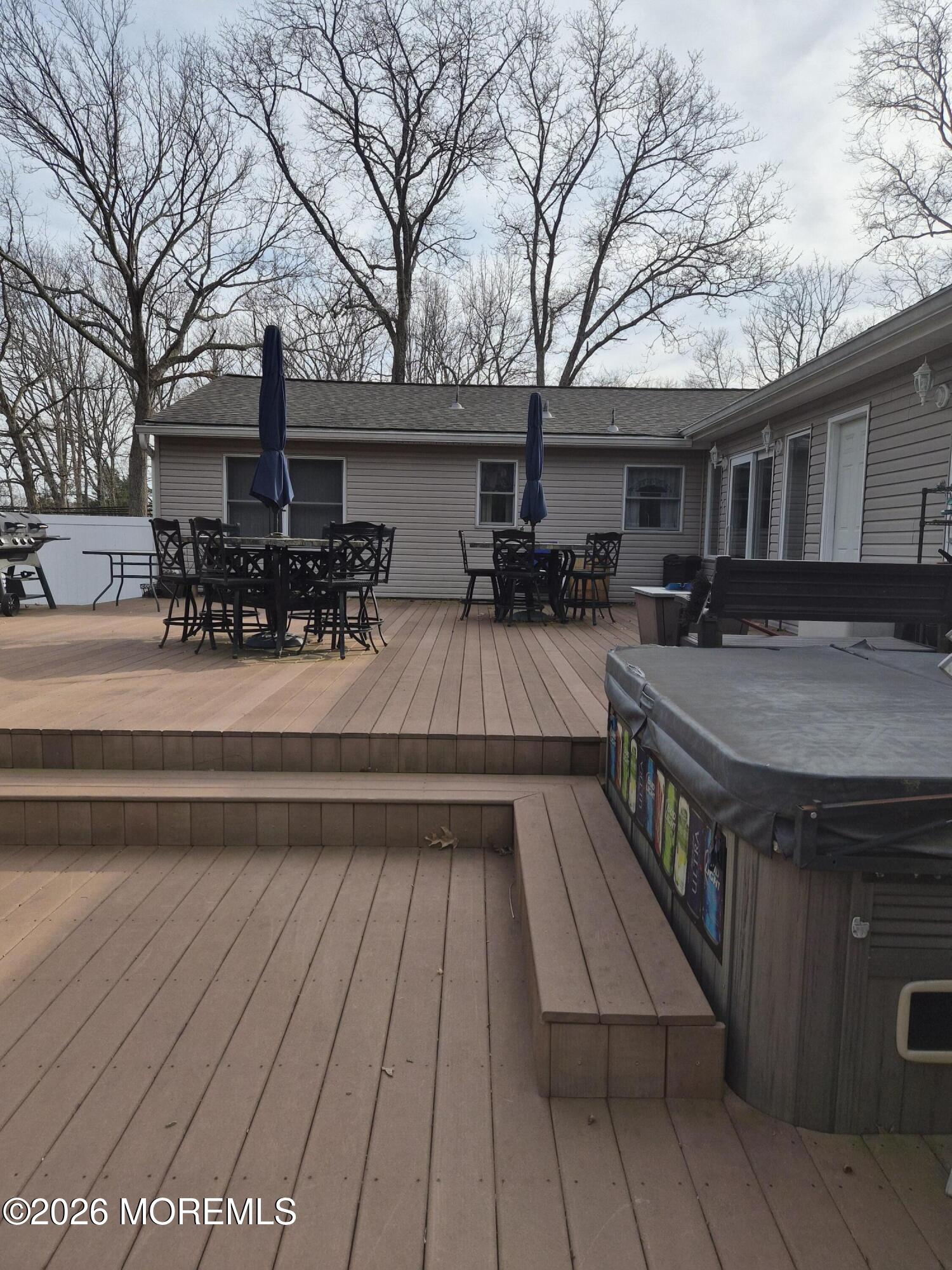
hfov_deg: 58.9
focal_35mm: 23
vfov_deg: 73.9
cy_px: 635
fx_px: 843
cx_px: 476
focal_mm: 5.4
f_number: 1.8
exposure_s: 1/5072
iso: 80
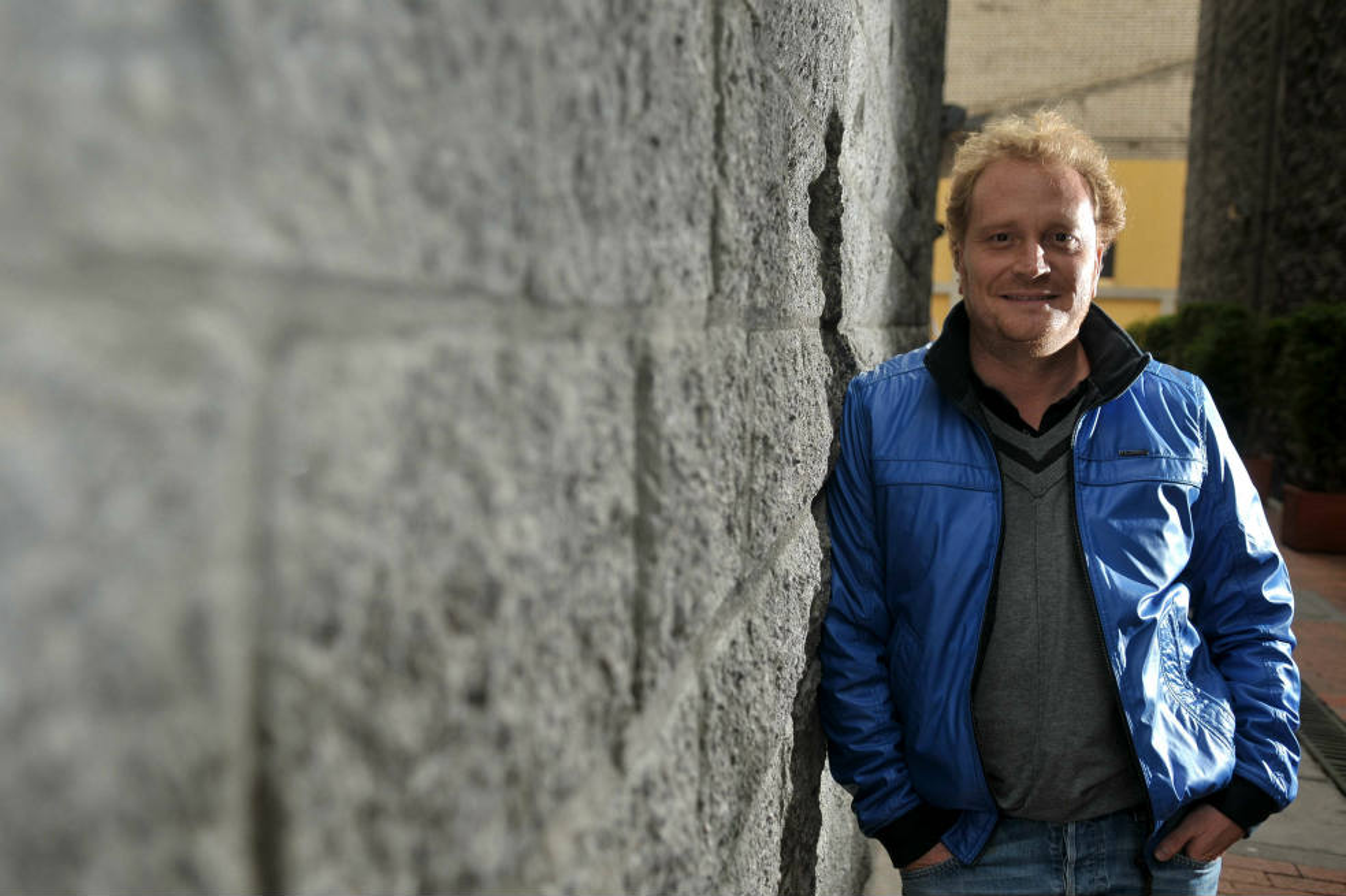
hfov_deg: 49.6
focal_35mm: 39
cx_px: 673
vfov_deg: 34.2
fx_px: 1457
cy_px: 448
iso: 200
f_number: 3.5
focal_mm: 26
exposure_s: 1/200
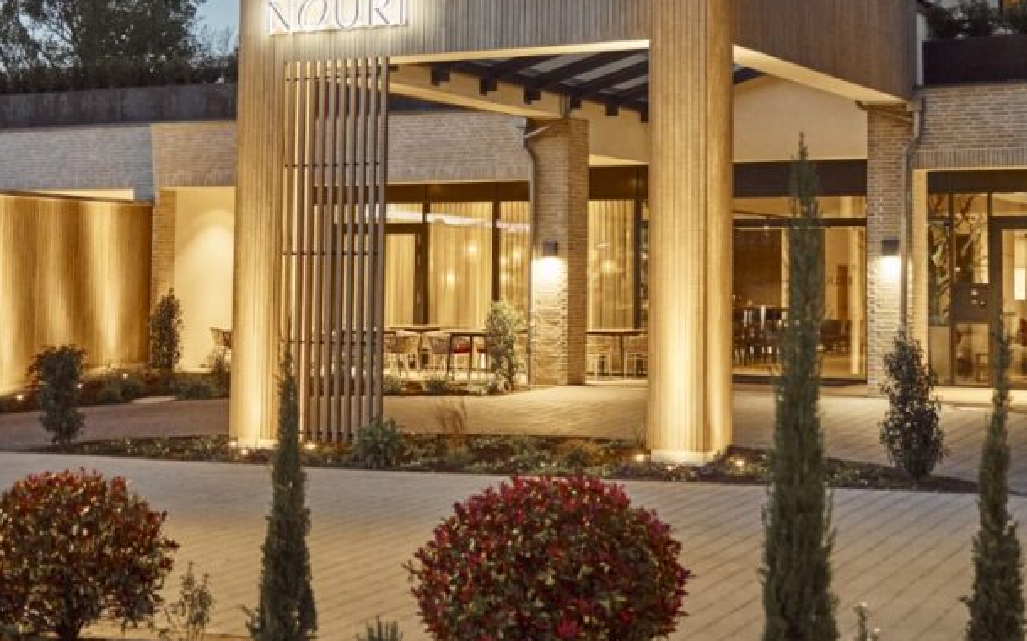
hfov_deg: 32.0
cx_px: 560
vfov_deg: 20.1
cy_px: 148
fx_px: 1792
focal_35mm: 64
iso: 1600
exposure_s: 1/60
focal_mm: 30.5
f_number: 2.8
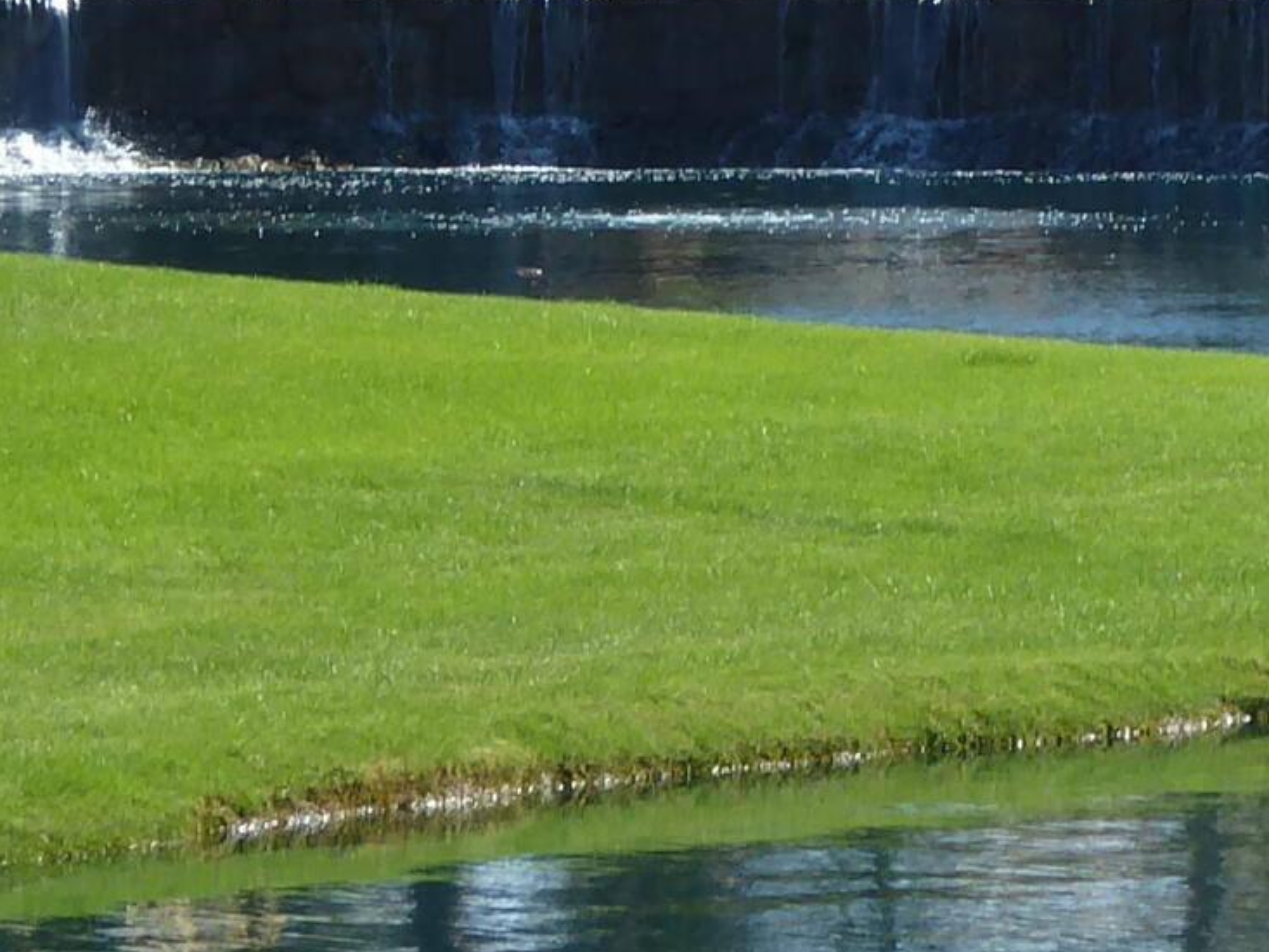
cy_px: 83
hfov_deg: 4.1
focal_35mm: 479
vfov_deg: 3.1
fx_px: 17563
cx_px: 1072
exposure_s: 1/250
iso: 80
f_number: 5.1
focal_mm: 19
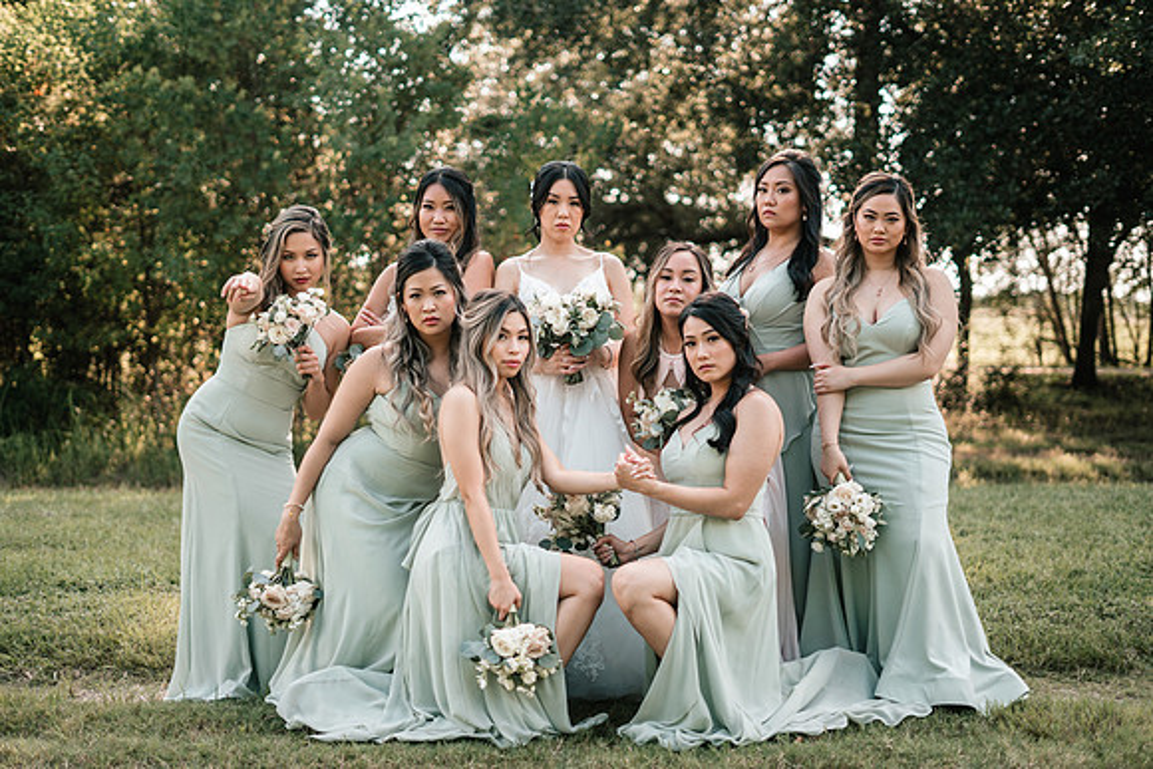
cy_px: 384
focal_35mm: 53
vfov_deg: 25.3
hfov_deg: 37.2
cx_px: 576
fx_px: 1711
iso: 250
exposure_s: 1/2000
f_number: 1.8
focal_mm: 50
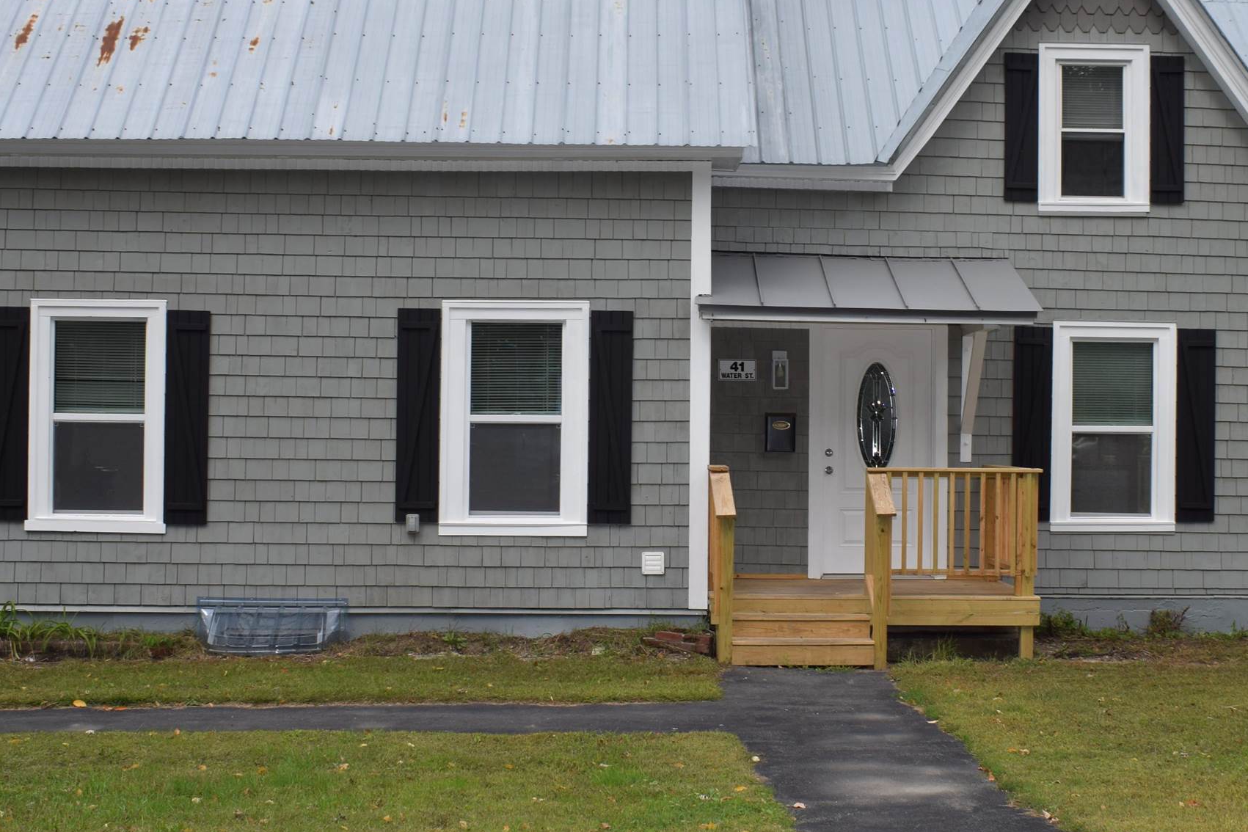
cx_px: 726
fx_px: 1972
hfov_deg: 35.0
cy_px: 418
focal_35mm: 57
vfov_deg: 23.8
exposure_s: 1/200
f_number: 7.1
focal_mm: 21
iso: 100
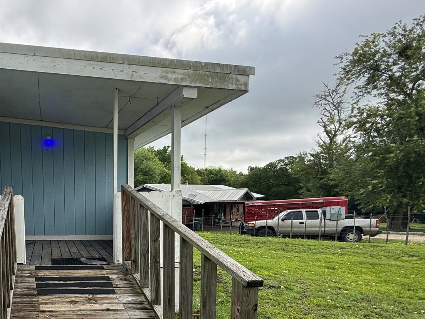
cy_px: 234
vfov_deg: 51.1
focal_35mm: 26
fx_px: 319
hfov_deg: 58.9
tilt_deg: -7.1
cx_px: 54
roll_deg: +2.0
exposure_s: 1/455
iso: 64
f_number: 2.2
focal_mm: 2.22
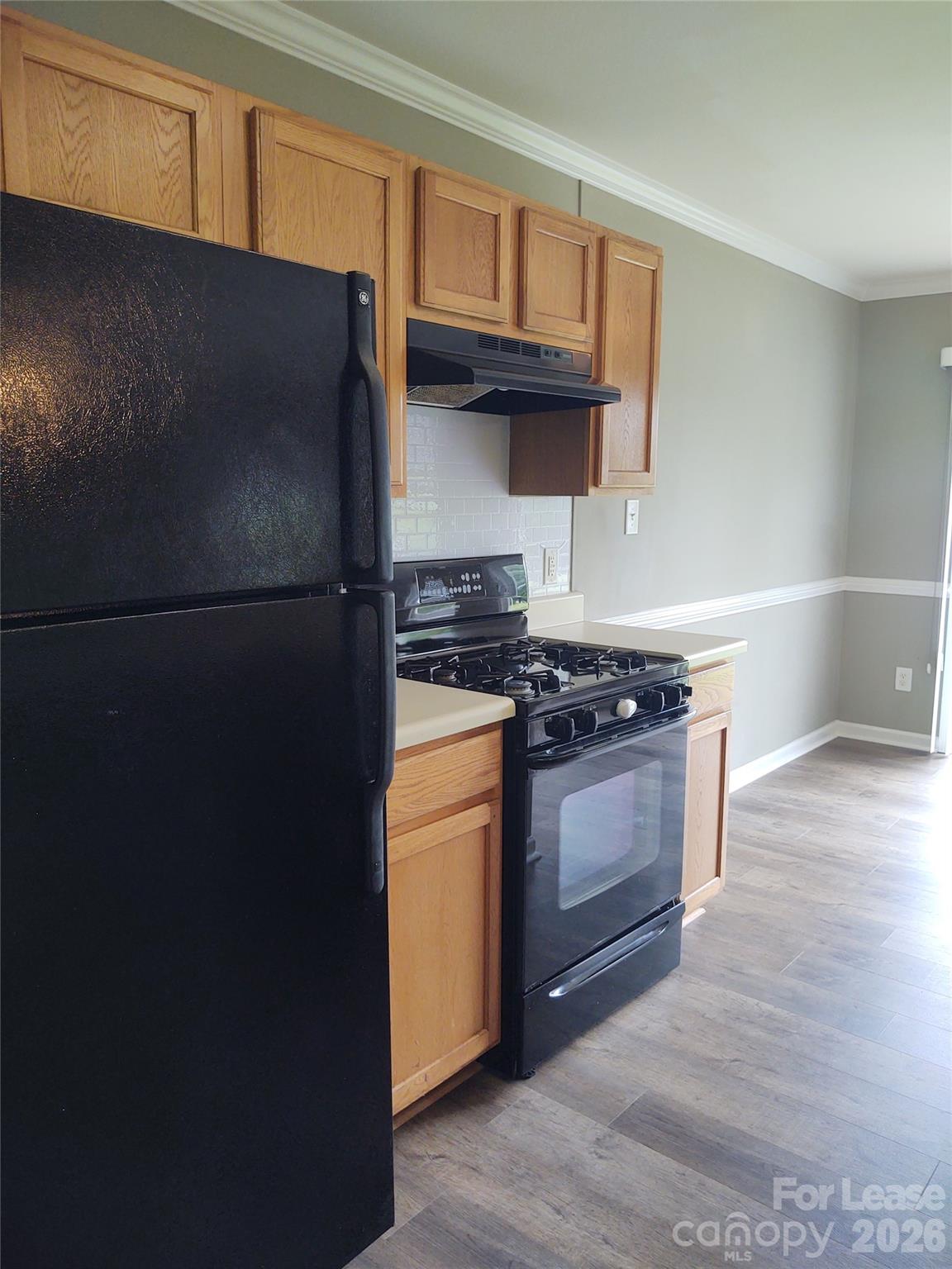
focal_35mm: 27
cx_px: 476
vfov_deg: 65.3
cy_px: 634
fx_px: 990
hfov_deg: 51.4
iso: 163
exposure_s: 1/120
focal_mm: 4.75
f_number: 1.7
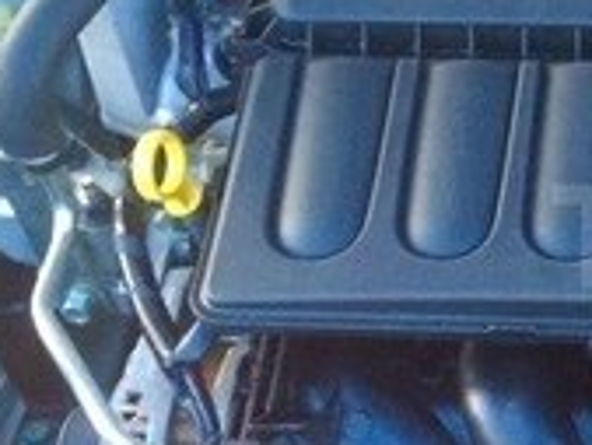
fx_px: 1934
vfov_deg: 13.1
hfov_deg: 15.9
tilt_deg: -47.4
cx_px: 911
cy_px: 237
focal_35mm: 113
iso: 160
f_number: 2.2
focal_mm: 4.15
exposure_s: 1/33
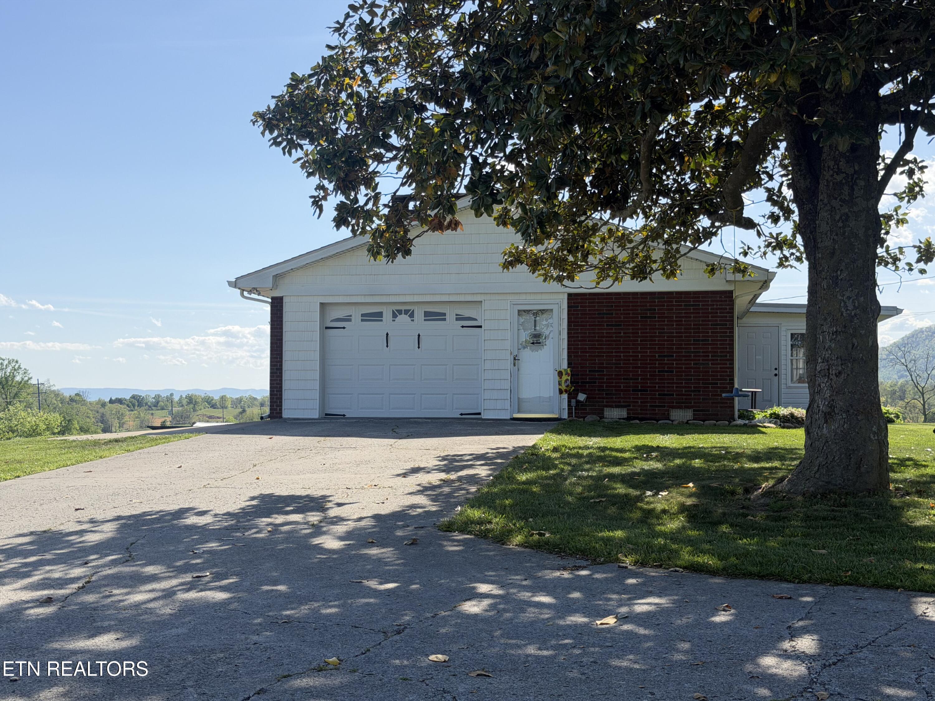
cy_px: 350
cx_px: 468
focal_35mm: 48
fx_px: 1297
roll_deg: -0.4
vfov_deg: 30.3
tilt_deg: +3.2
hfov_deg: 39.7
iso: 64
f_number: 1.78
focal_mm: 6.76
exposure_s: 1/4587
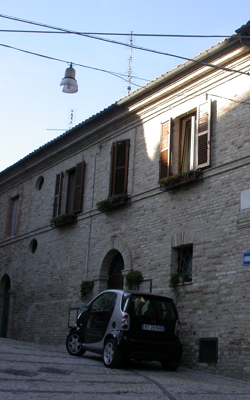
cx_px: 197
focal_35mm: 54
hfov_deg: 23.6
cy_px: 199
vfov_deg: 37.5
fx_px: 589
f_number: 5.3
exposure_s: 1/142
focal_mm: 7.85
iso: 100
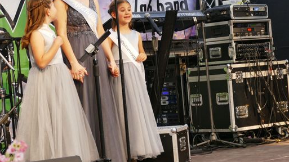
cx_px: 145
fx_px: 873
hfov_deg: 18.8
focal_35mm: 114
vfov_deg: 10.6
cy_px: 64
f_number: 3.8
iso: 500
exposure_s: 1/80
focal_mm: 32.65
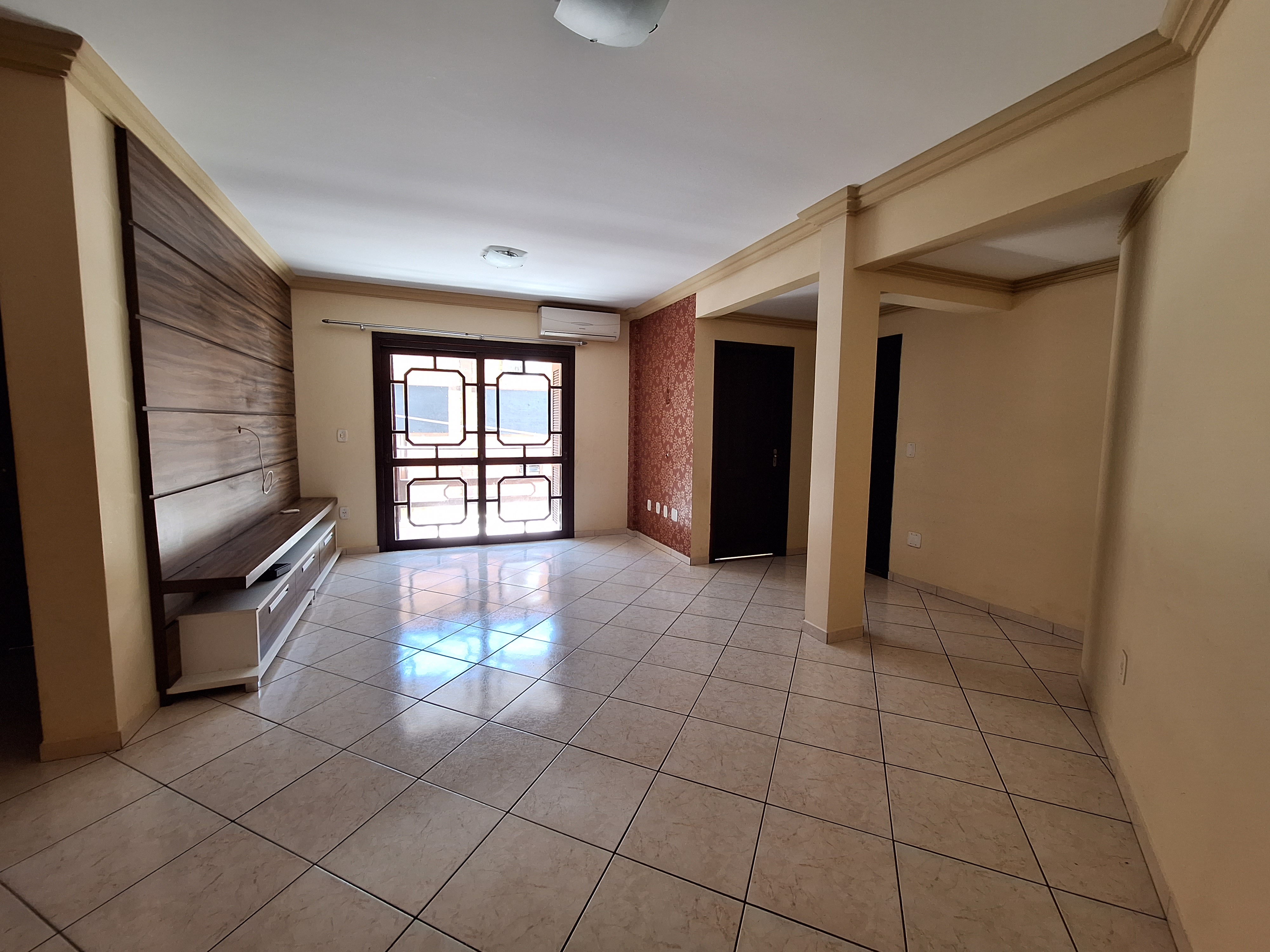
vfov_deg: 89.9
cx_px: 635
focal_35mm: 13
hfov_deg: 106.2
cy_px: 476
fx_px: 477
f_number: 2.2
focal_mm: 1.74
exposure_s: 1/50
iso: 100
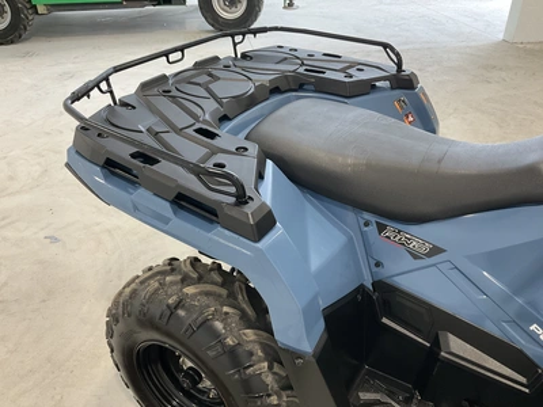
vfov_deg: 48.2
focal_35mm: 29
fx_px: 455
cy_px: 204
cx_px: 272
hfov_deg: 61.7
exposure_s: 1/71
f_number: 1.8
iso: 64
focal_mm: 3
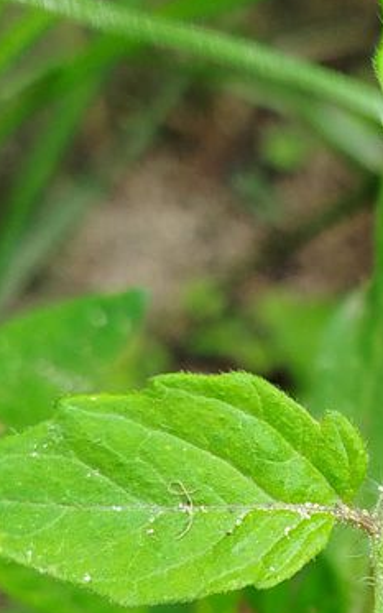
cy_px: 555
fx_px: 1821
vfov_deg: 18.8
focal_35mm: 109
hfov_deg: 11.7
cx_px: 488
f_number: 1.7
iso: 80
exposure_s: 1/120
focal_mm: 5.31
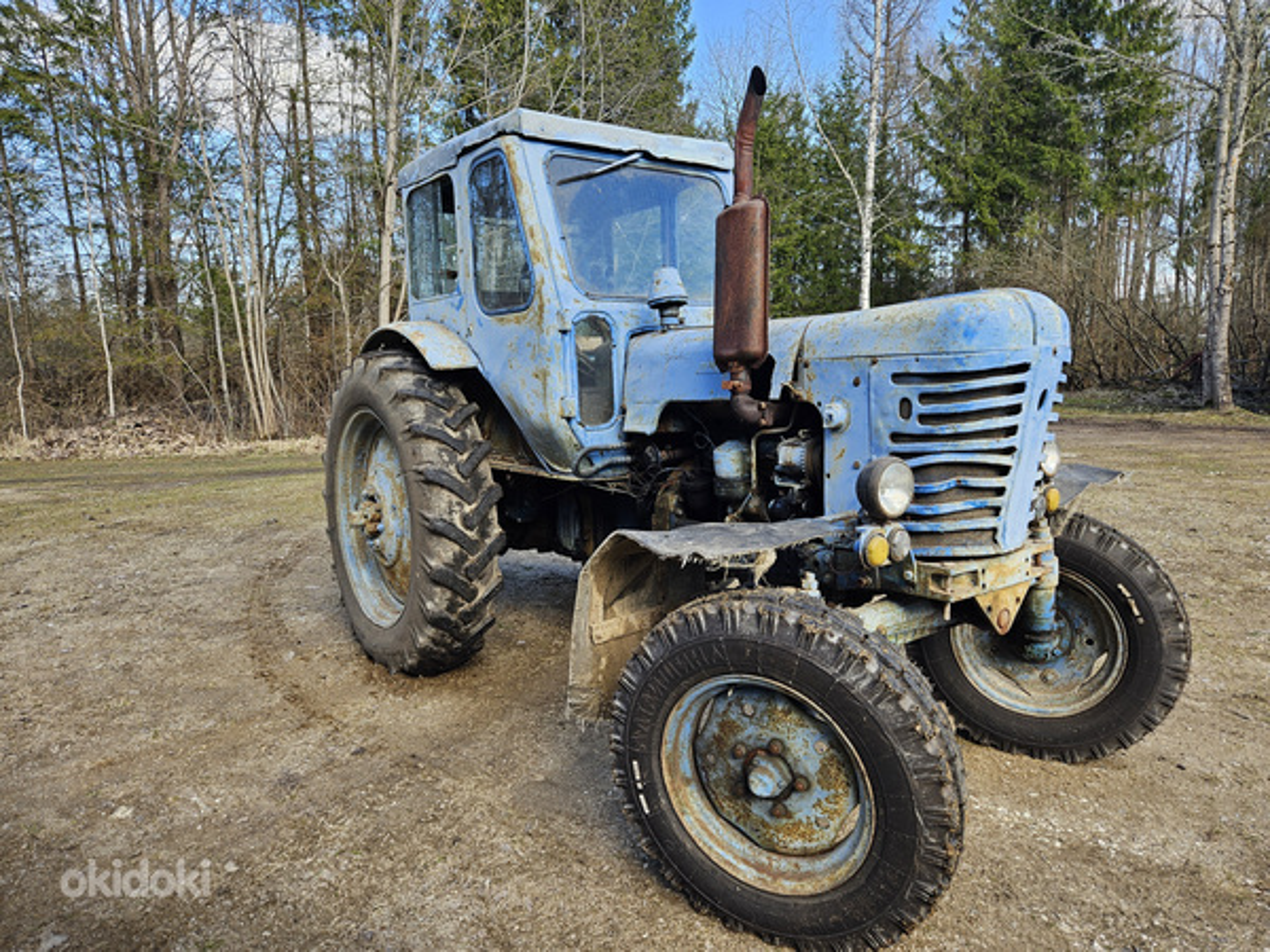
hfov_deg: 73.9
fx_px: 844
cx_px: 635
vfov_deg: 58.9
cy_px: 476
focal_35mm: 23
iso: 25
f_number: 1.8
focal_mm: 5.4
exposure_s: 1/221
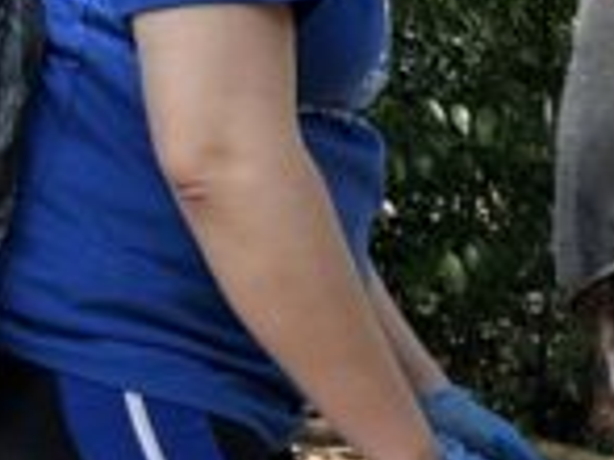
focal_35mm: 167
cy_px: 477
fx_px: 2960
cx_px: 1483
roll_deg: +3.1
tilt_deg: -9.8
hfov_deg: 10.3
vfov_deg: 8.8
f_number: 1.78
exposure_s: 1/785
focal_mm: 6.86
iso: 80
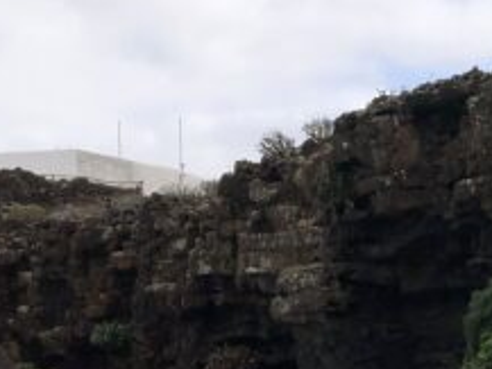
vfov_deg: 14.6
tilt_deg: -3.5
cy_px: 414
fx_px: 1408
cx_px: 553
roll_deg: +1.2
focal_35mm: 99
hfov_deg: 19.0
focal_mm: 3.99
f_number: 1.8
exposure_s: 1/2667
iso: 20
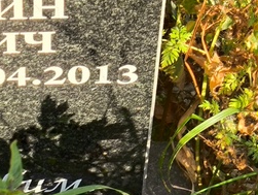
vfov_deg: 9.3
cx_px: -120
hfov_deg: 11.9
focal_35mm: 159
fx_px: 1187
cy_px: 3
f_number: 1.7
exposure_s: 1/360
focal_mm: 4.71
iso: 50
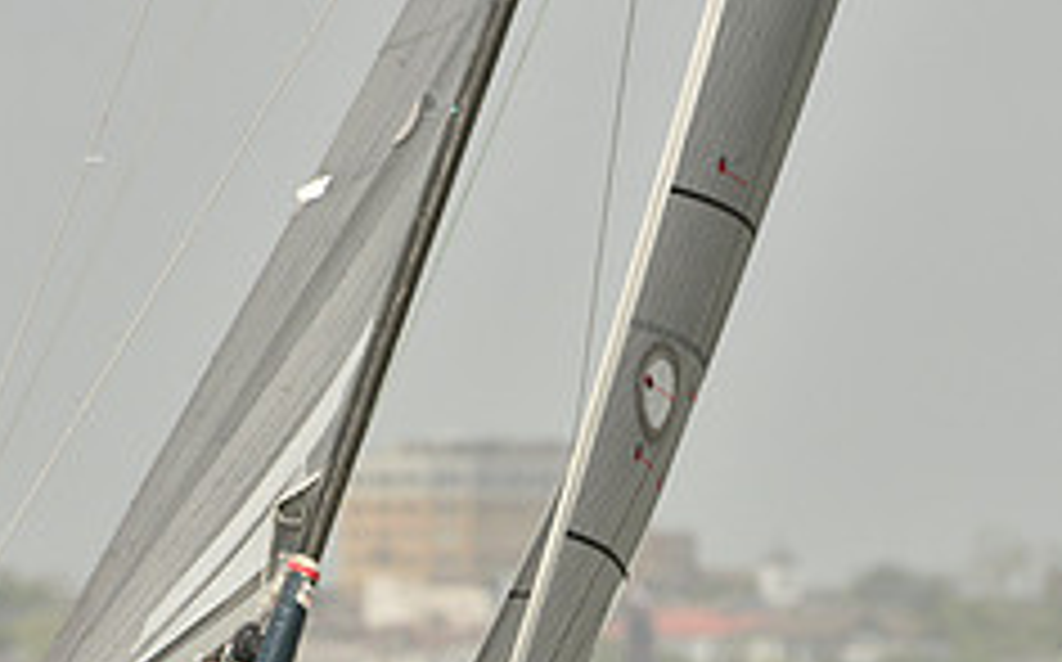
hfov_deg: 2.8
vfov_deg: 1.7
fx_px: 21773
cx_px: 454
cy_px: 687
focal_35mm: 753
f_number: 8
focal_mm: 300
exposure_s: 1/1250
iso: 320
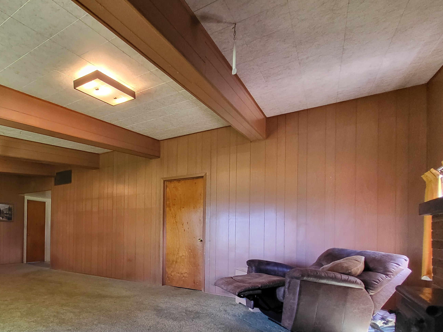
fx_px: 256
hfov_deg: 75.7
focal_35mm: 20
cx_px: 110
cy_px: 226
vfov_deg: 64.0
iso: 400
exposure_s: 1/60
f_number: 2.2
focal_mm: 1.74
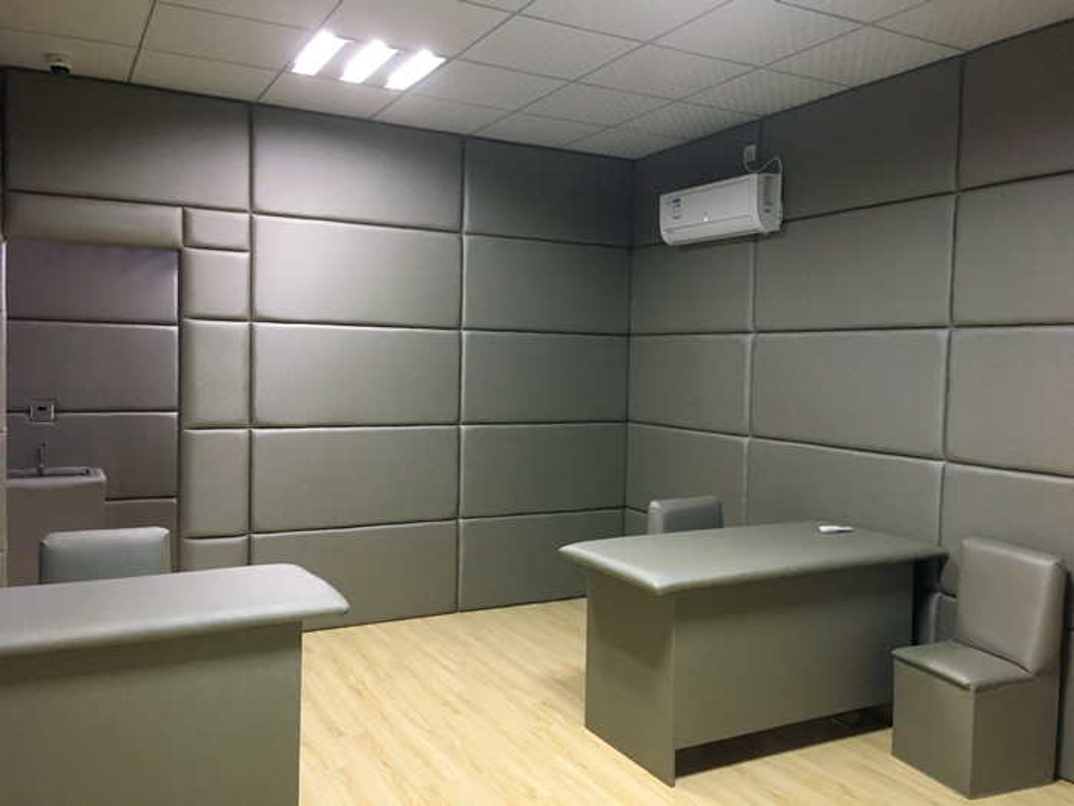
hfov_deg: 61.7
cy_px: 403
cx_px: 537
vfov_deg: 48.2
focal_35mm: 29
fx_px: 900
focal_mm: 4.15
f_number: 2.2
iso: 200
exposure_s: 1/20
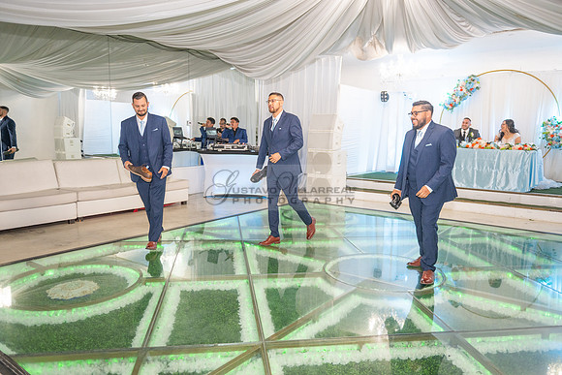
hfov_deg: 67.4
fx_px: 422
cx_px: 281
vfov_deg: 48.0
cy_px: 188
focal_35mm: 27
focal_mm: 27
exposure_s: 1/160
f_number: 3.2
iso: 1000
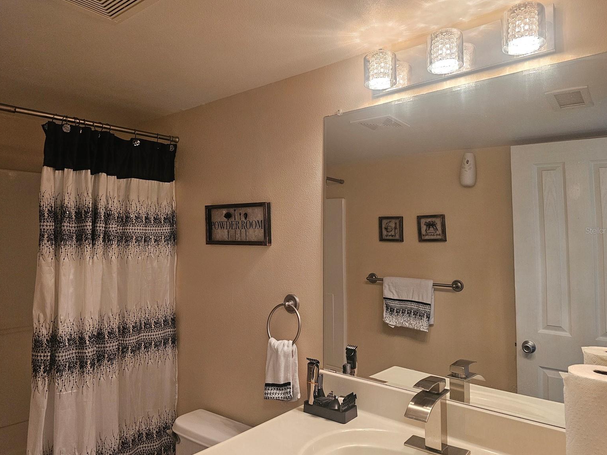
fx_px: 421
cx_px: 306
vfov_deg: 56.8
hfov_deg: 71.6
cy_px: 230
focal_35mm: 24
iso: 500
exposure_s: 1/120
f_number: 1.7
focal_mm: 6.3
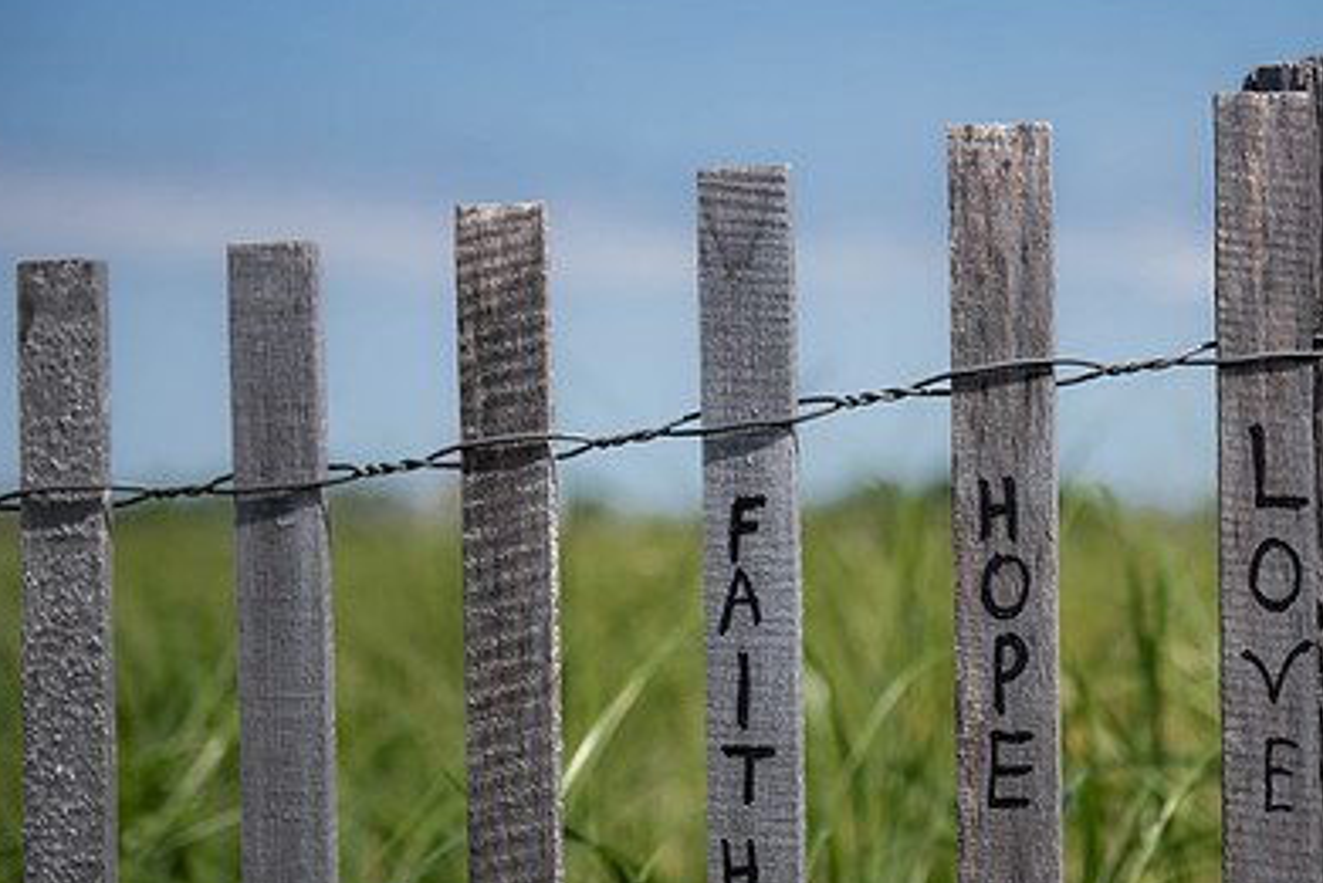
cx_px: 903
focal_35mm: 86
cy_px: 448
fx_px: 3161
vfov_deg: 15.9
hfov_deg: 23.5
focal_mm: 58
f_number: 3.2
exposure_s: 1/4000
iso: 160
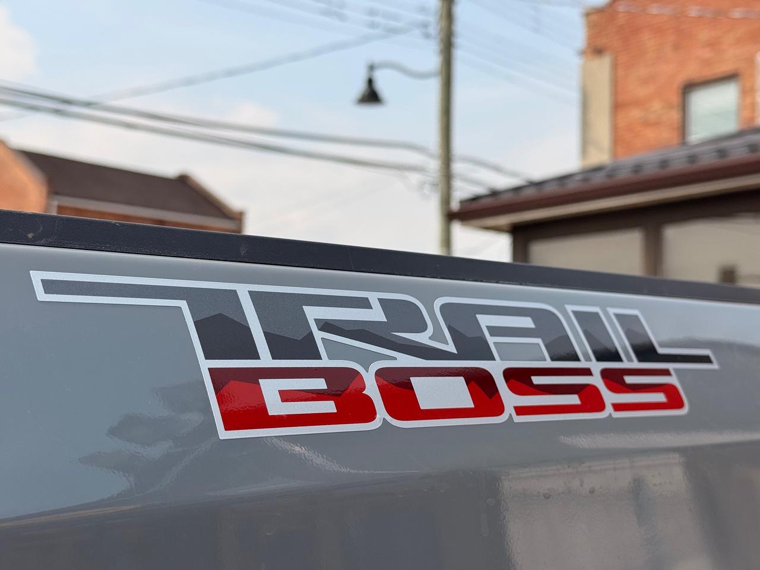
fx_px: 1054
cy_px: 285
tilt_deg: +8.3
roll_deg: -0.2
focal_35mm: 48
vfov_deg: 30.3
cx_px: 380
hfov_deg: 39.7
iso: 64
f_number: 1.78
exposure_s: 1/6024
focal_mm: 6.76
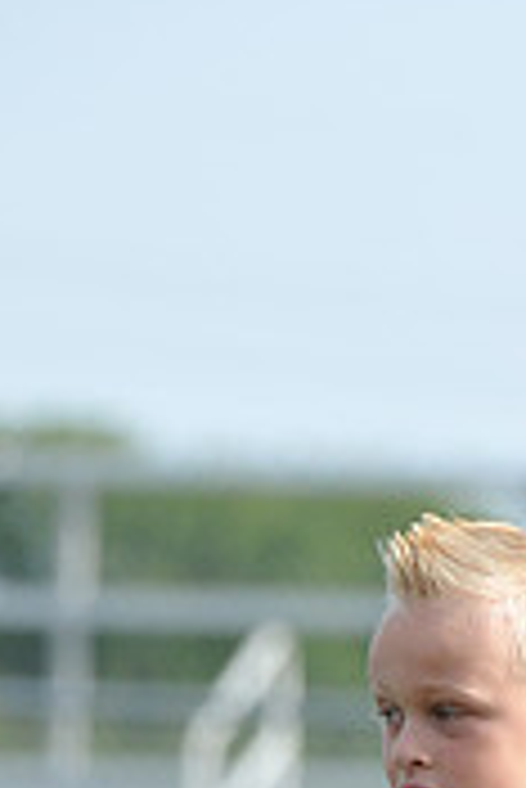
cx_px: 530
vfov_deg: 2.2
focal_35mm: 927
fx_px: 20275
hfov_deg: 1.5
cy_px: 1112
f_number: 7.1
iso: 800
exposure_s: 1/800
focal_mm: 280
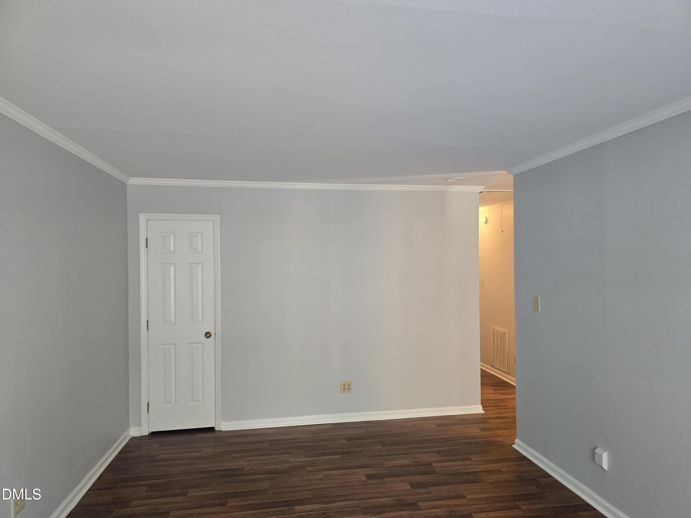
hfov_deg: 73.9
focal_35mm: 23
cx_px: 346
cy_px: 259
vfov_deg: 58.9
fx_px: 459
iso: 640
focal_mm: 6.3
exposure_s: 1/60
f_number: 1.7
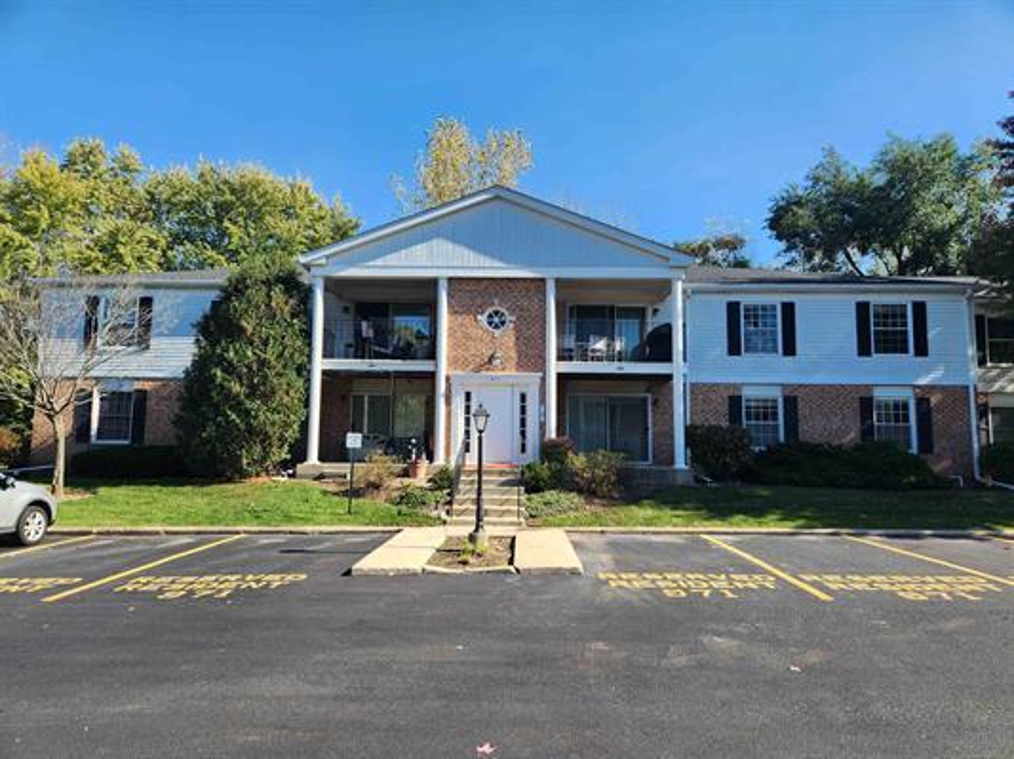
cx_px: 507
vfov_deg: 58.8
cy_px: 380
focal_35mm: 23
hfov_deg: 74.0
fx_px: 673
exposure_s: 1/740
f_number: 1.8
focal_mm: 5.4
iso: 20
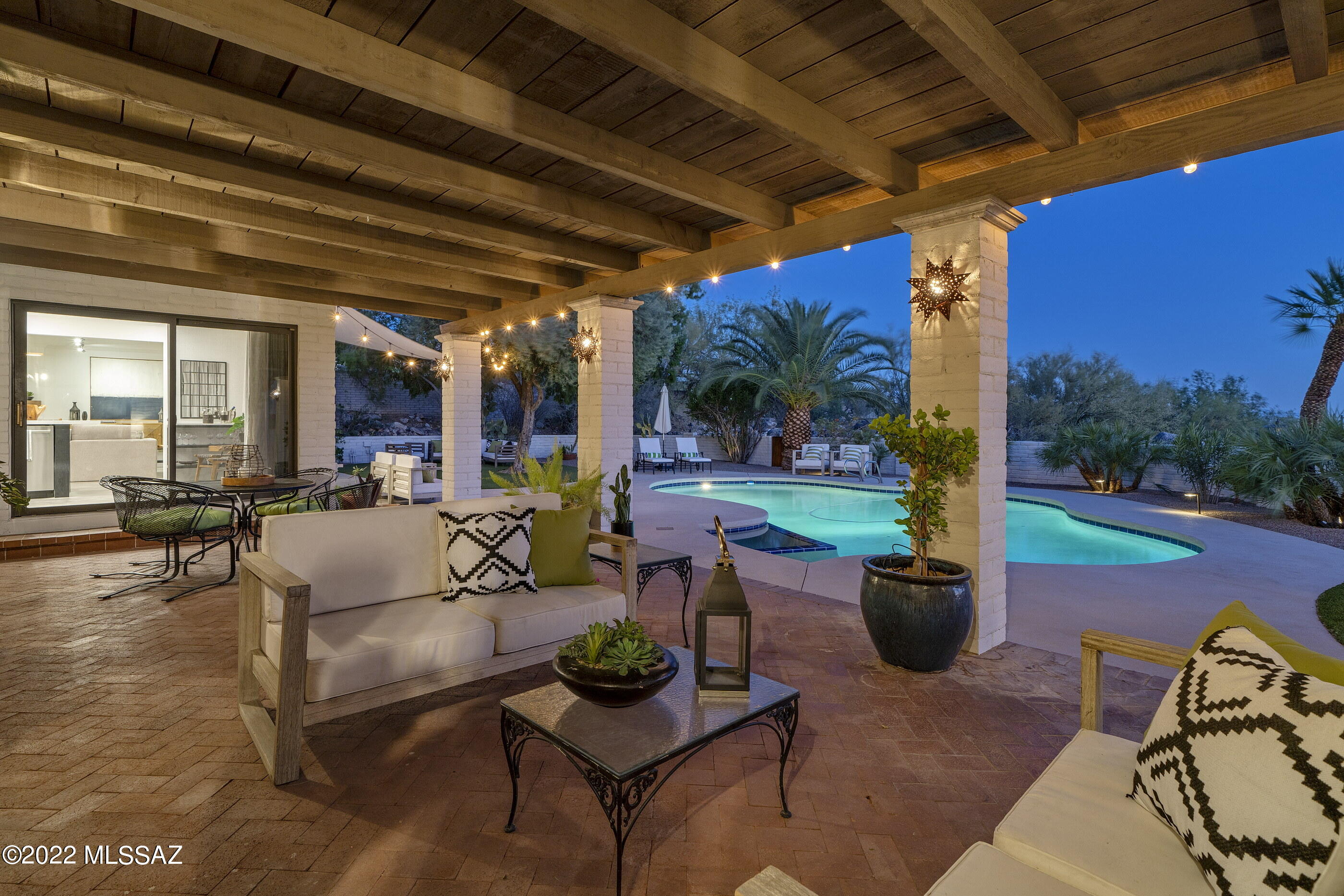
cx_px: 672
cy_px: 448
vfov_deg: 73.7
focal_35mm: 16
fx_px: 597
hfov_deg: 96.7
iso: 100
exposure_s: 4
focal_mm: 16
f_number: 9
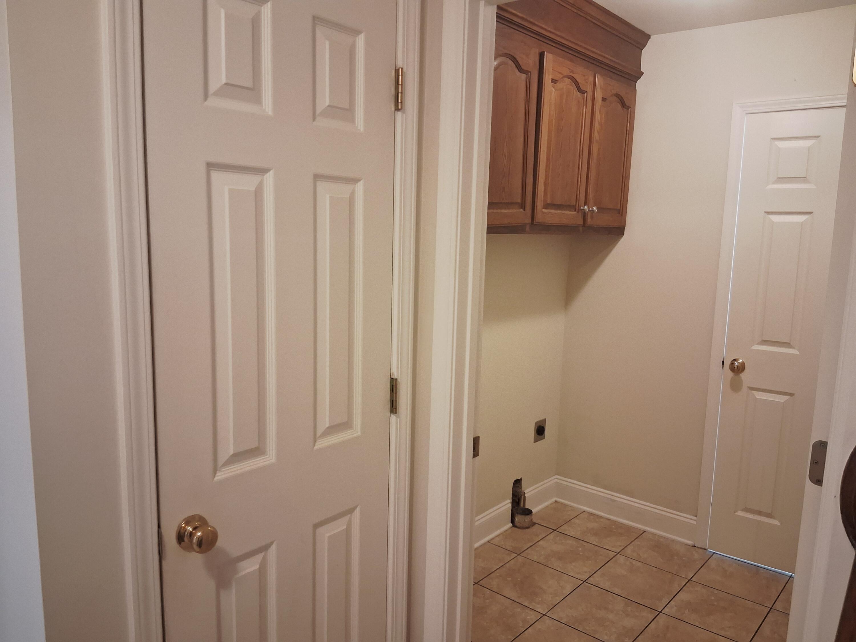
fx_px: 643
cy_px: 321
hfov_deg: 67.3
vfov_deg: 53.1
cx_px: 428
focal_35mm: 26
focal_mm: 3.98
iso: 500
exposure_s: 1/50
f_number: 1.8
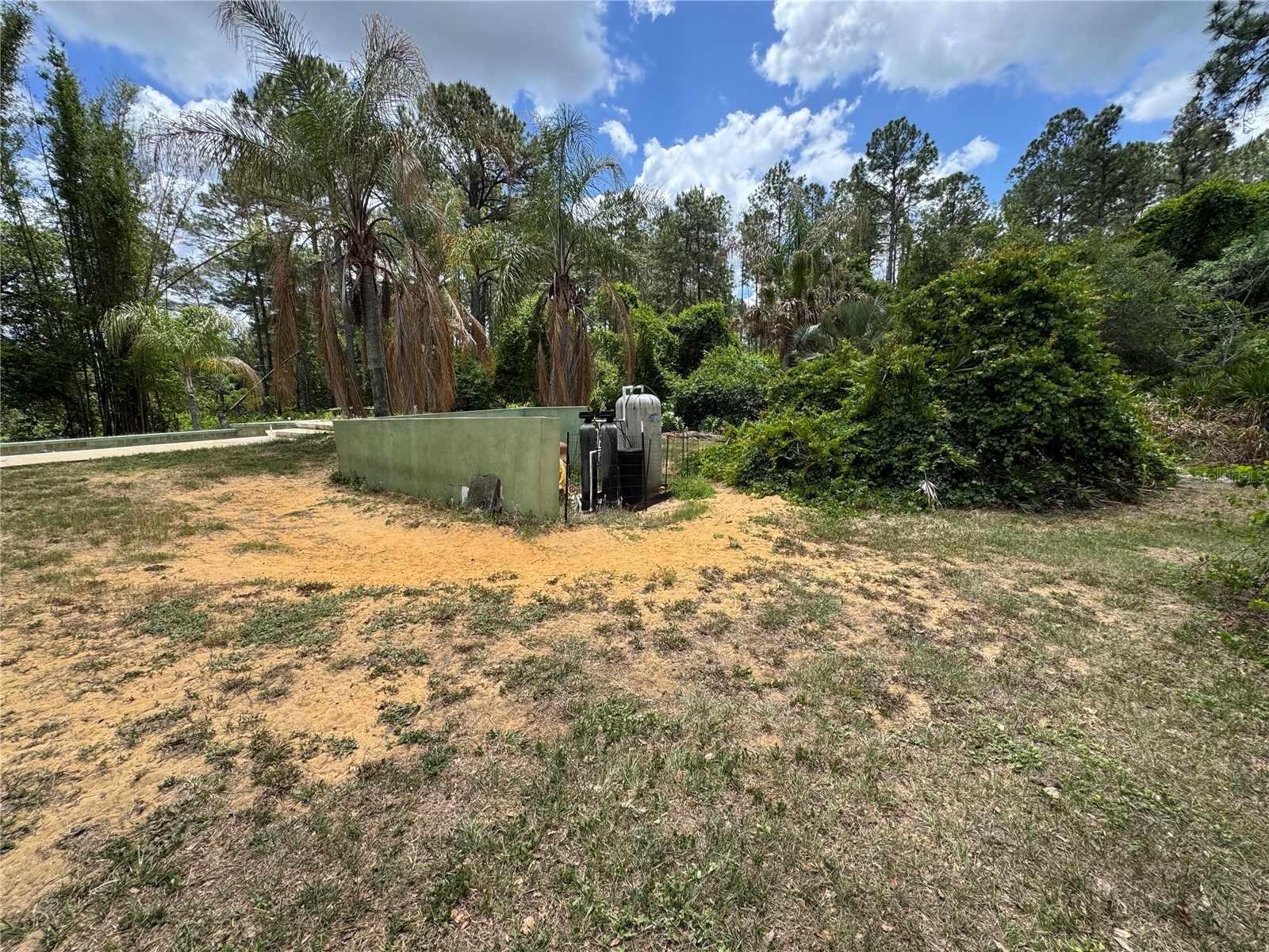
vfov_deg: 85.7
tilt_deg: -4.9
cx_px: 634
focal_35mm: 14
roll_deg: +0.7
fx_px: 513
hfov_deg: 102.1
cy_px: 476
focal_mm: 2.22
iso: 40
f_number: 2.2
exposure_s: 1/858
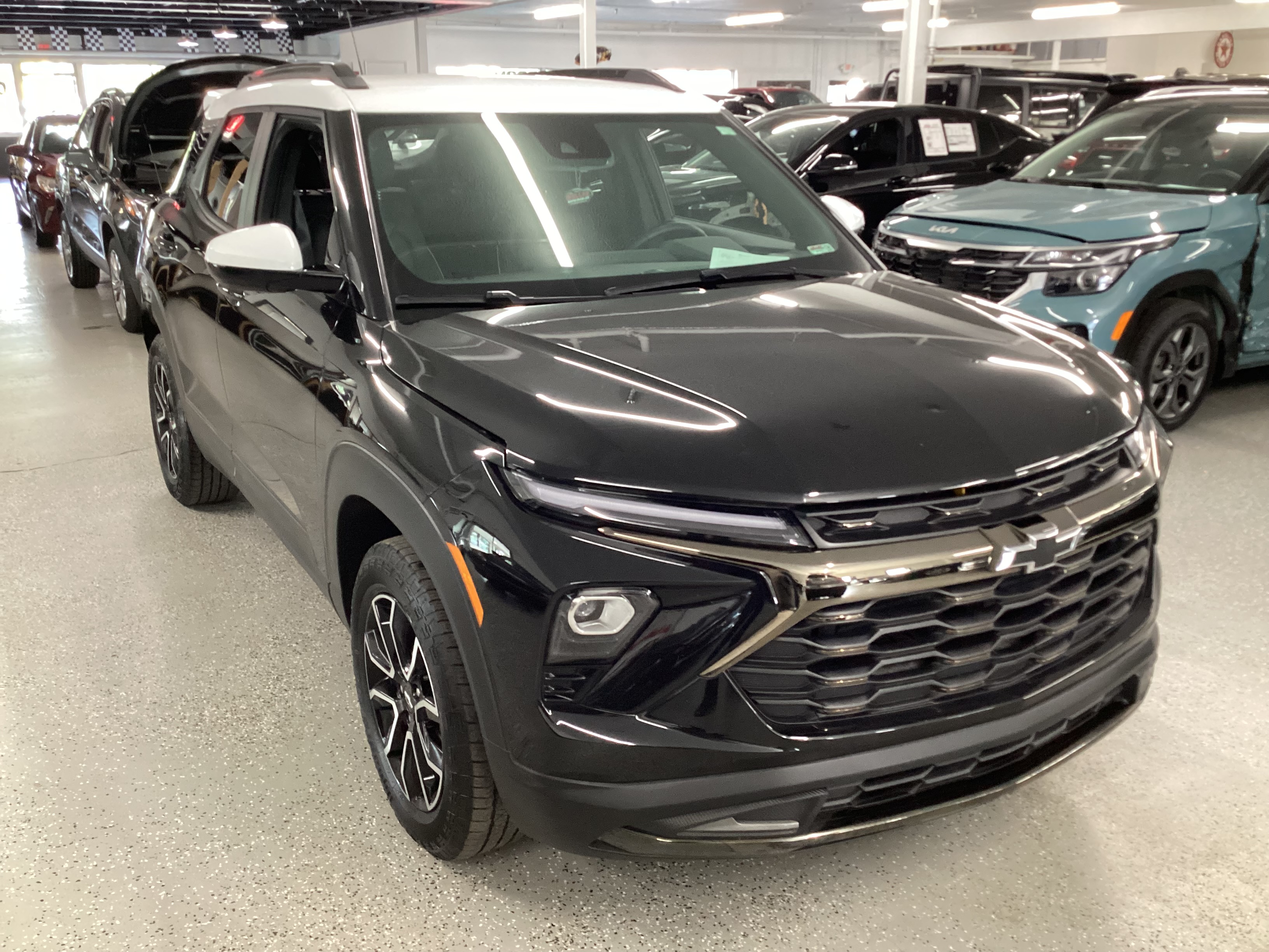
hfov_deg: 58.4
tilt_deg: -19.2
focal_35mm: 31
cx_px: 634
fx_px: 1136
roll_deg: -0.2
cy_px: 476
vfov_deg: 45.4
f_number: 2.4
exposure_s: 1/60
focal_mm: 3.3
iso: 400
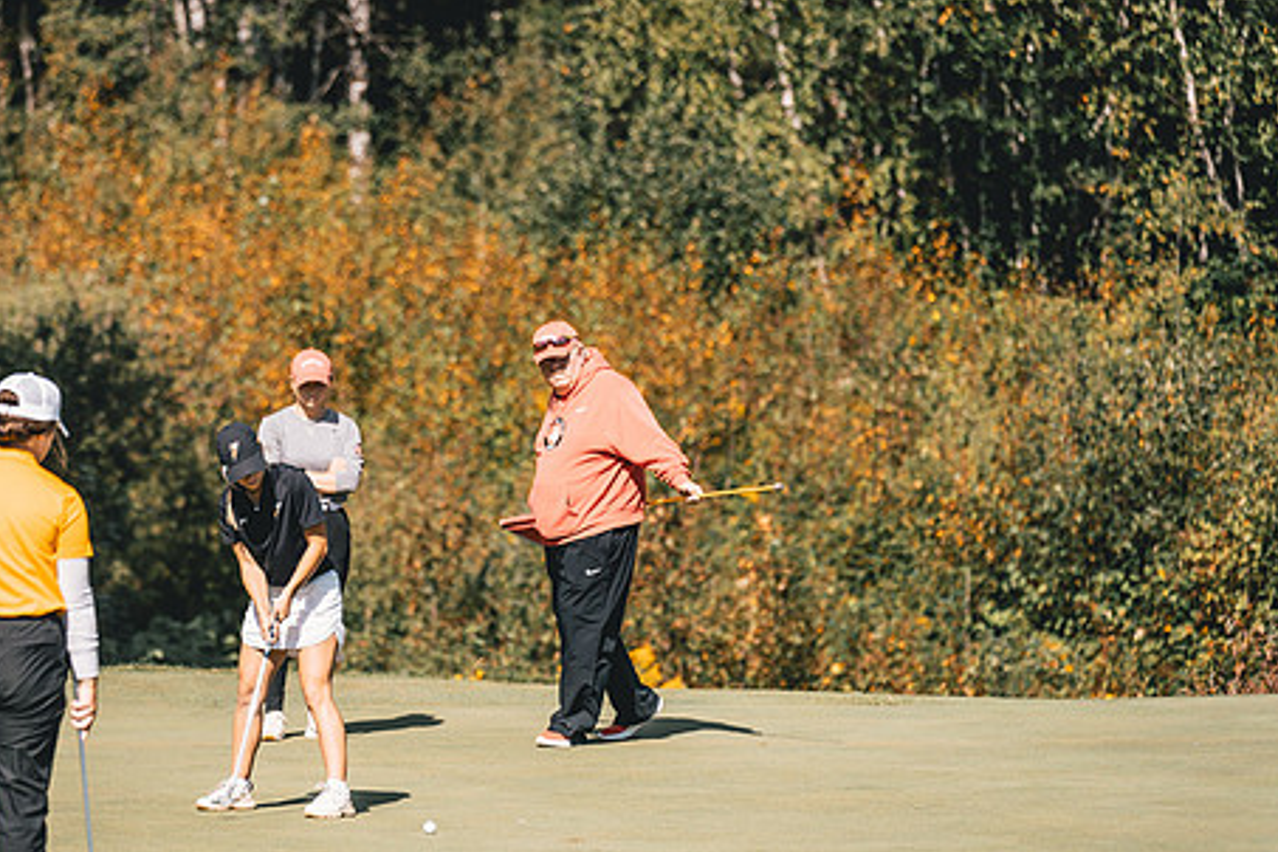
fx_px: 8058
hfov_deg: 9.1
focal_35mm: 227
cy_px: 586
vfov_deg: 6.1
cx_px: 439
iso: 200
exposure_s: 1/4000
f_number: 2.8
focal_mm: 150
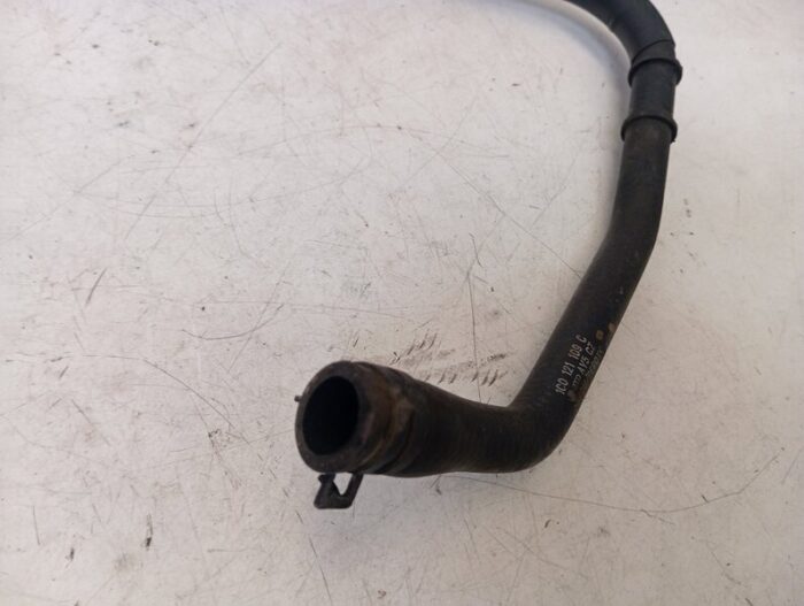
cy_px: 303
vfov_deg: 49.9
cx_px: 402
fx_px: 651
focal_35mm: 28
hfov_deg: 63.4
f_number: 1.8
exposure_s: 1/33.3
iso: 323
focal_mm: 4.22
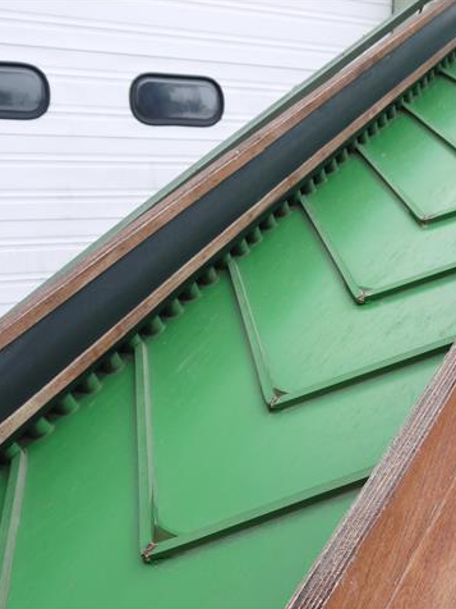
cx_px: 342
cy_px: 303
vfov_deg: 43.9
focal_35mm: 43
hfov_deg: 32.9
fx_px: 755
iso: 100
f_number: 5.6
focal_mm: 16
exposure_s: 1/200
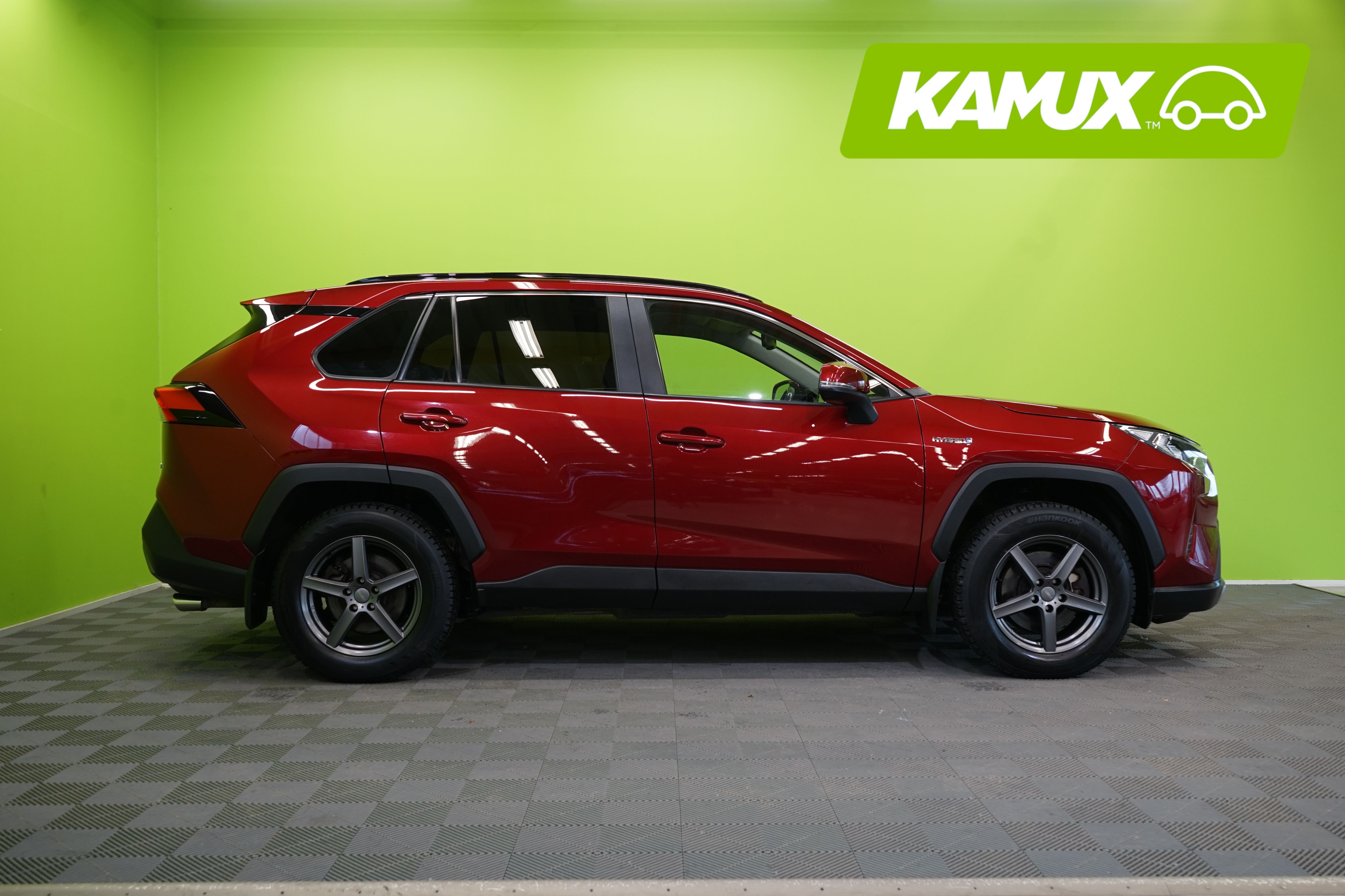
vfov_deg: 41.1
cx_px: 672
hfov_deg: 58.7
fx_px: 1195
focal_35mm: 32
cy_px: 448
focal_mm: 32
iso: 640
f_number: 6.3
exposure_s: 1/30
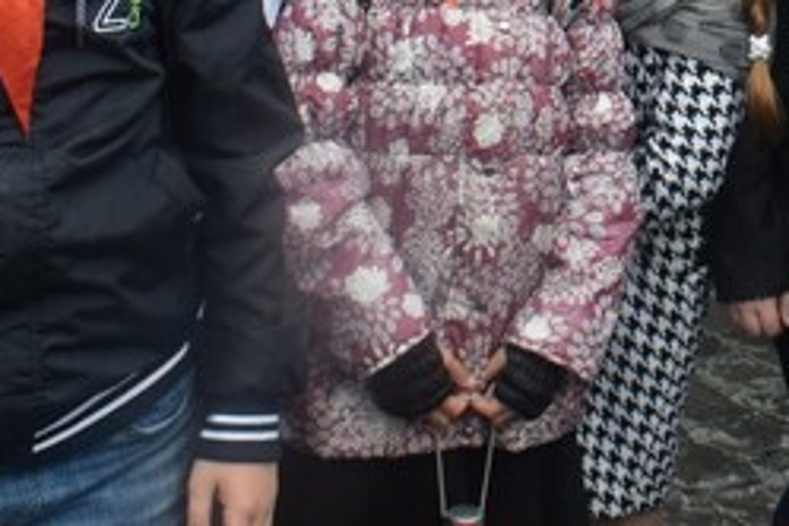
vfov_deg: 11.7
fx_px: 2433
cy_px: -290
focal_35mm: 111
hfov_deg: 17.9
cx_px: 814
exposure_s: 1/200
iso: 400
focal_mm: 18
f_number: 7.1
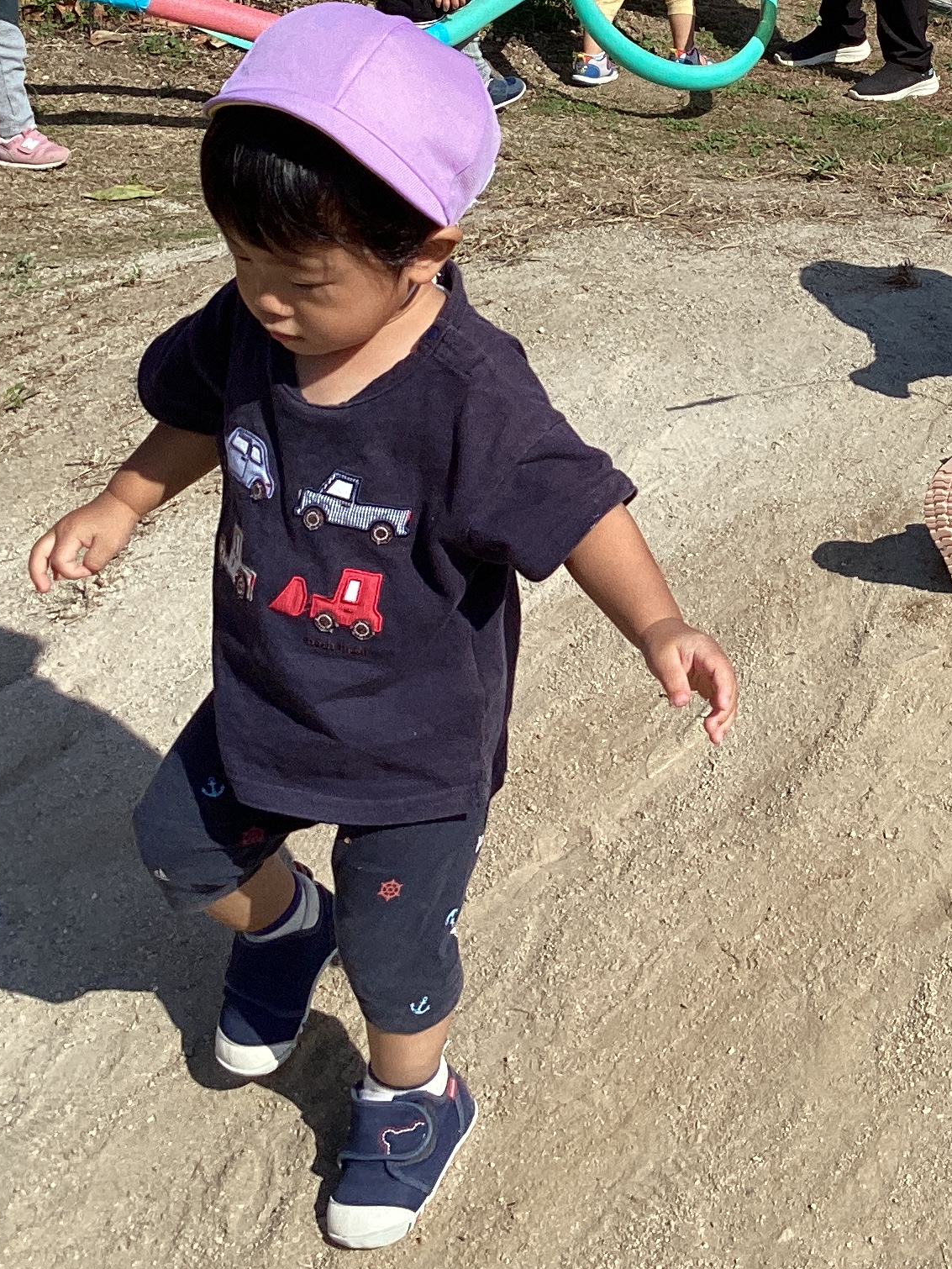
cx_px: 821
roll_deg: -4.7
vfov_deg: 28.6
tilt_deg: -19.9
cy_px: 329
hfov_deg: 21.5
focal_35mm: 67
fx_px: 2456
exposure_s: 1/1812
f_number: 2.4
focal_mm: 3.3
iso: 25
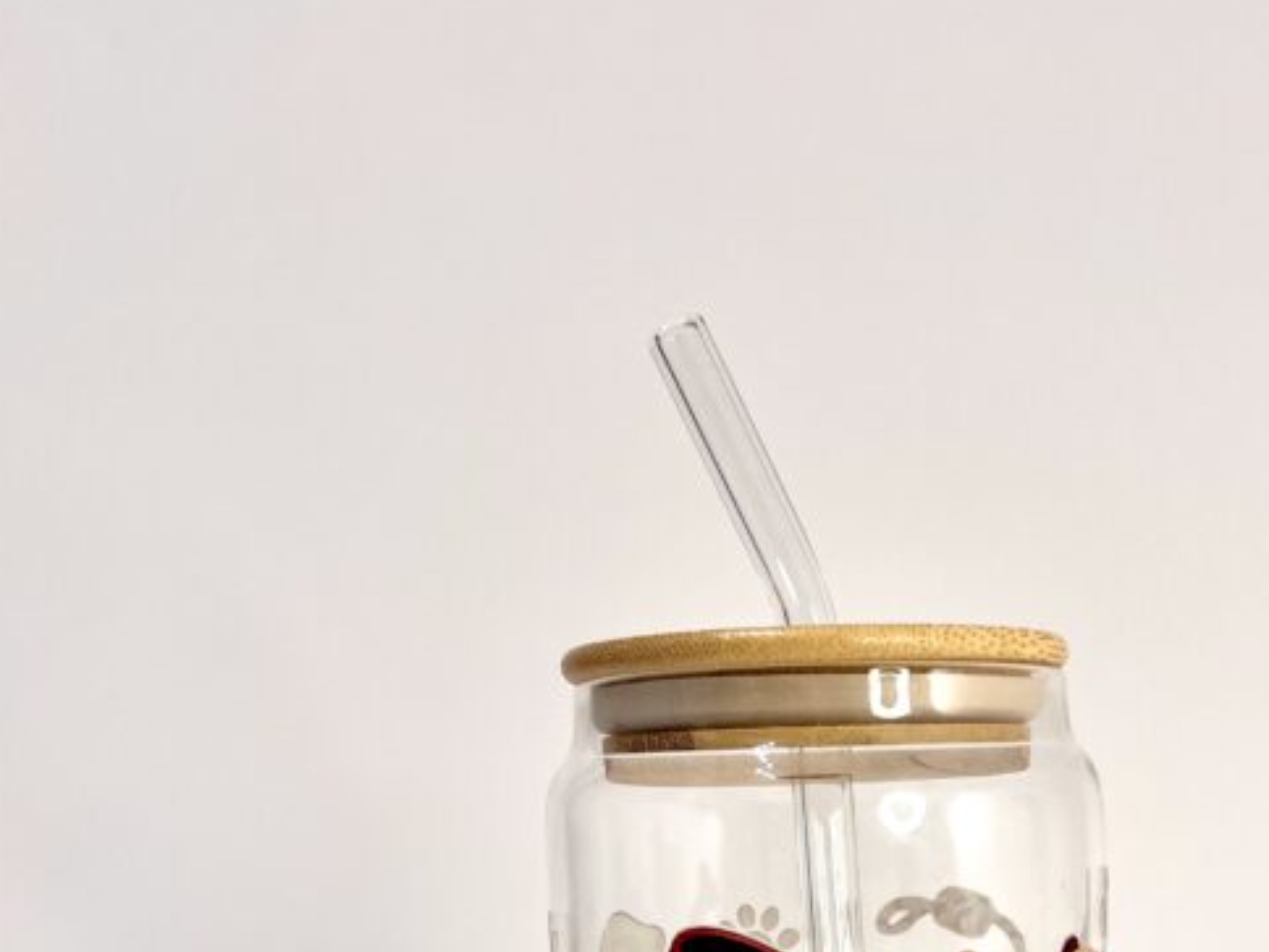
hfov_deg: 34.7
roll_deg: +1.7
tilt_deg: -10.0
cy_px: 1141
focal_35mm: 55
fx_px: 2016
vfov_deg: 24.1
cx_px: 800
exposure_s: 1/100
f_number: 1.6
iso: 50
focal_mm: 5.1
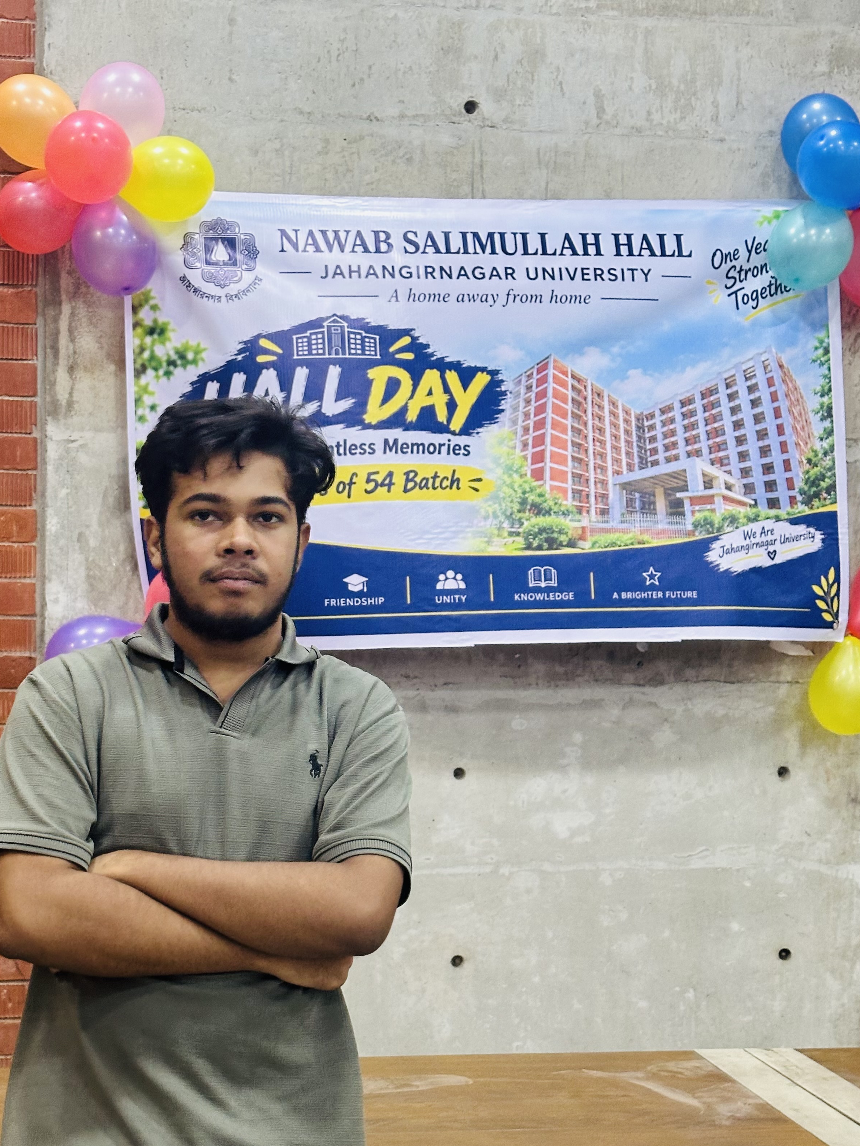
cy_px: 659
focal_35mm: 61
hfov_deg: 24.0
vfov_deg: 31.6
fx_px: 2021
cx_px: 336
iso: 250
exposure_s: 1/33
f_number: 1.78
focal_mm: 6.86
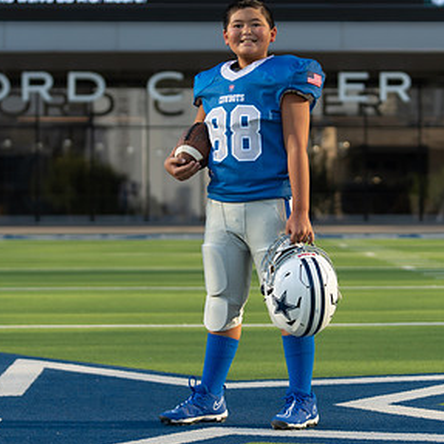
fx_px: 1814
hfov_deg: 14.0
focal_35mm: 125
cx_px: 245
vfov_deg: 13.9
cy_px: 153
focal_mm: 70
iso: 100
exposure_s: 1/640
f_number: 2.8
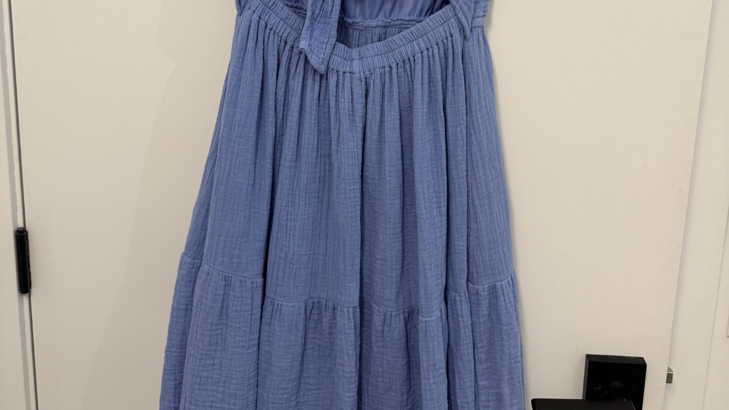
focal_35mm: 35
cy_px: 56
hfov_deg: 56.6
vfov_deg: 32.4
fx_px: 677
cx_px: 364
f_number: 1.78
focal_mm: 6.76
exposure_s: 1/60
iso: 200
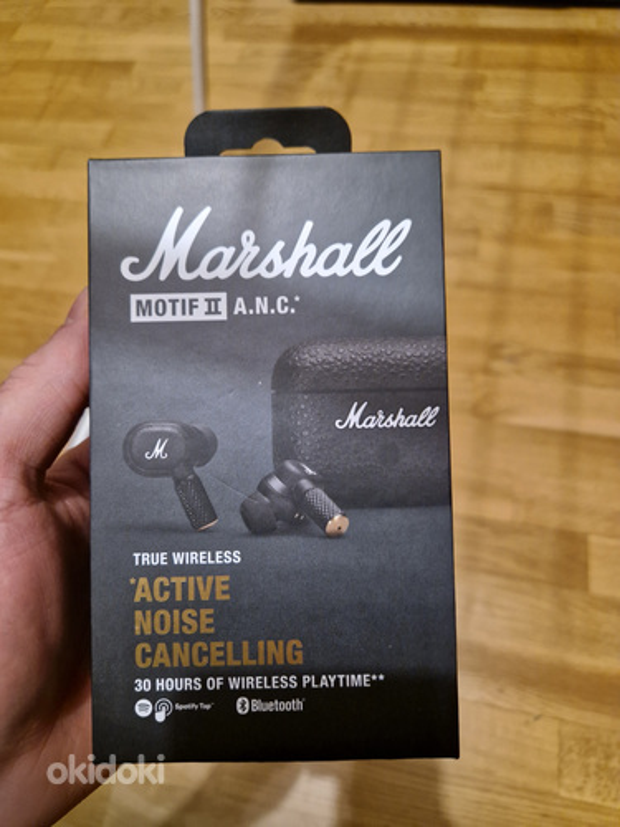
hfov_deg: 58.9
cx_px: 310
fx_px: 549
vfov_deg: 73.9
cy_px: 414
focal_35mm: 23
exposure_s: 1/25
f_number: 1.8
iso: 640
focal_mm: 5.4
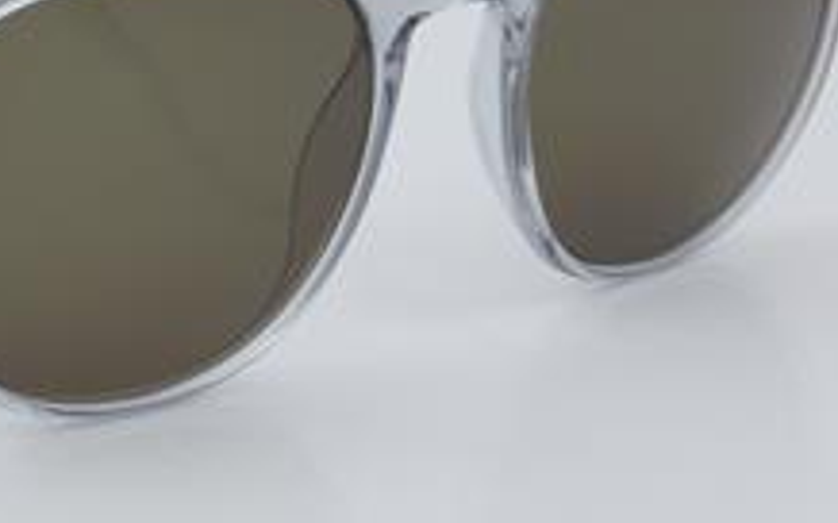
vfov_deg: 9.3
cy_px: 92
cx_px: 131
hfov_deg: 14.8
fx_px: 3196
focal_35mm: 140
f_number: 32
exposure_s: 1/4
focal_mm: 50
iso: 100
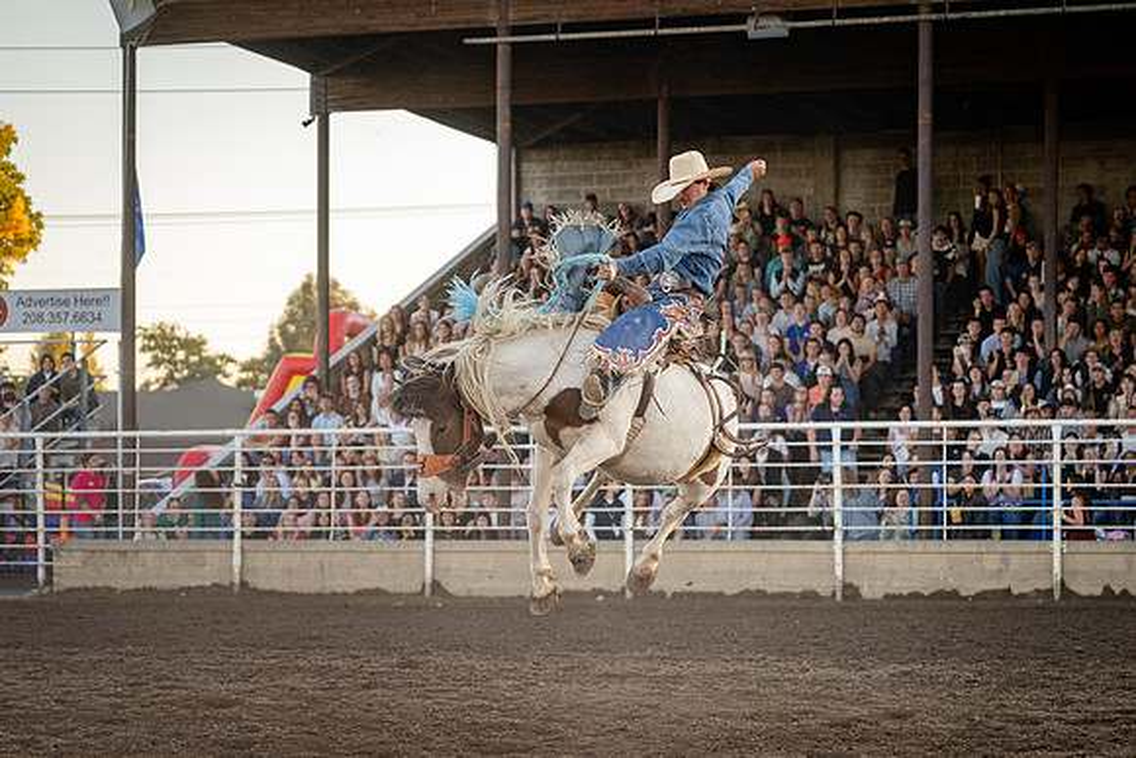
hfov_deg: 16.1
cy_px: 574
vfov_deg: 10.7
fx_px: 4022
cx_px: 482
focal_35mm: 127
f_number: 2.8
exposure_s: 1/500
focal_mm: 70
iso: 400
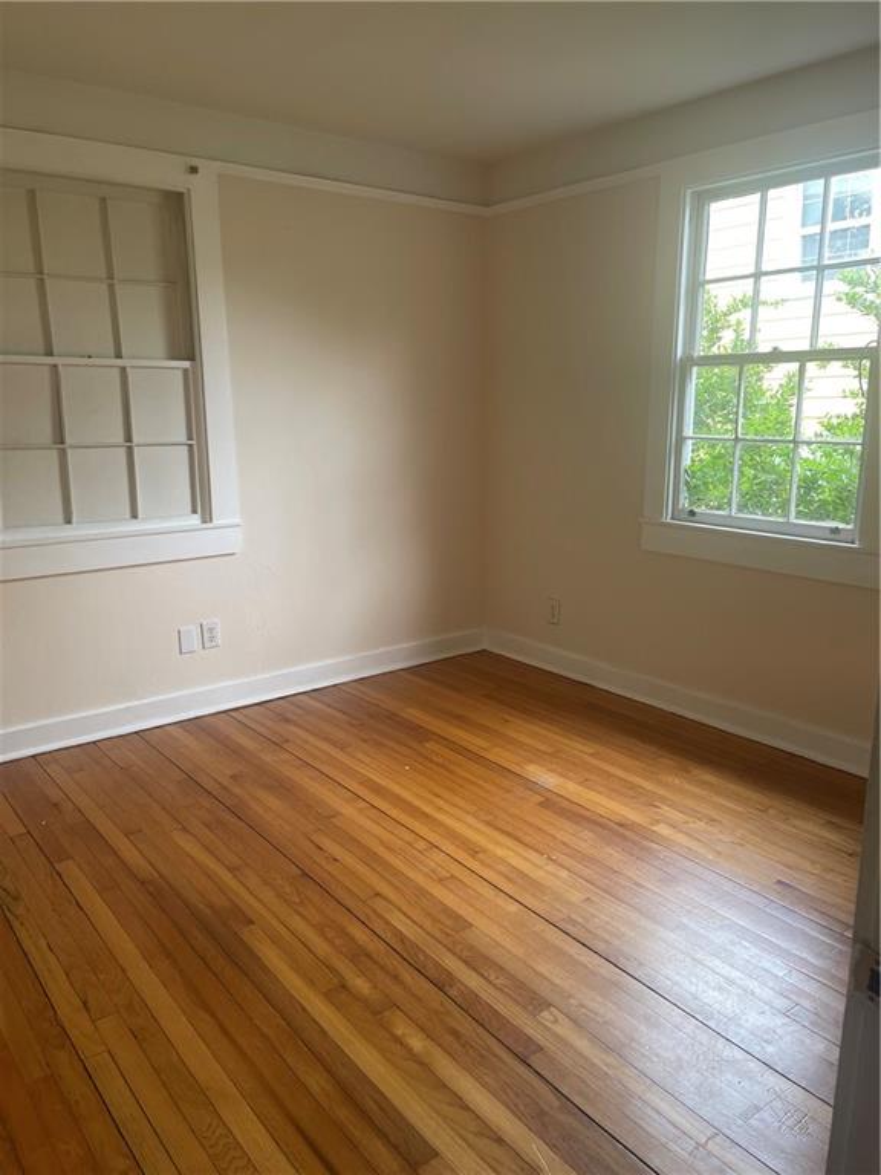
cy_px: 588
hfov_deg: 53.1
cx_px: 440
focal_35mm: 26
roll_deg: +1.4
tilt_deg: -11.8
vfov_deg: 67.3
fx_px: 882
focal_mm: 5.1
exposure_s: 1/120
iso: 125
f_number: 1.6
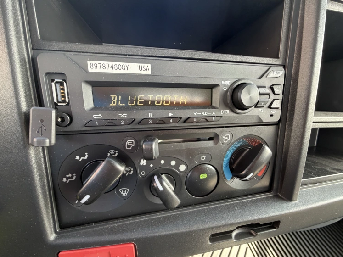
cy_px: 134
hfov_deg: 98.1
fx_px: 149
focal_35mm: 15
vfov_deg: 81.7
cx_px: 179
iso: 320
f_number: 2.2
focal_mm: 2.22
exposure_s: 1/121
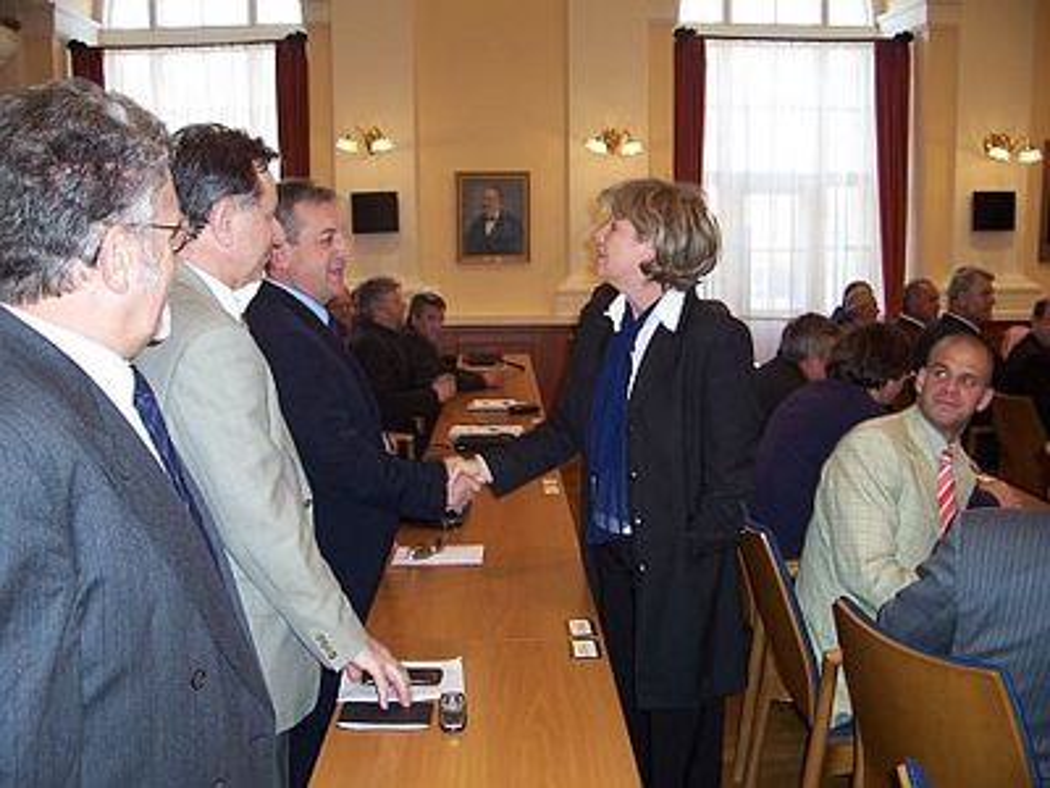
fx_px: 1031
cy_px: 394
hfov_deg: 54.0
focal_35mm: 34
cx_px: 525
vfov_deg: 41.8
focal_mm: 5.6
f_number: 2.7
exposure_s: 1/60
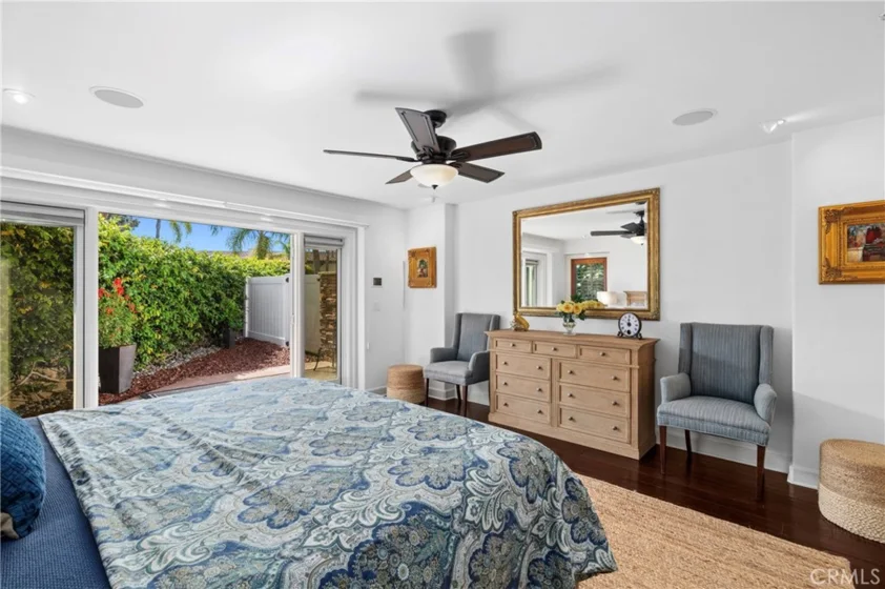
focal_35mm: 16
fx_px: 393
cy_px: 294
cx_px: 442
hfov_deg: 96.8
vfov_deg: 73.7
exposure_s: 1/25
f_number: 9
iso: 200
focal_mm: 16
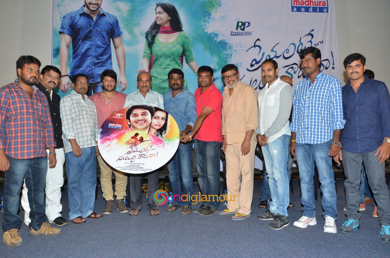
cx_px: 195
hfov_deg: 67.5
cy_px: 129
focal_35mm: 27
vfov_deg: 47.7
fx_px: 292
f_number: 5.6
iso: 800
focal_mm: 18
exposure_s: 1/125
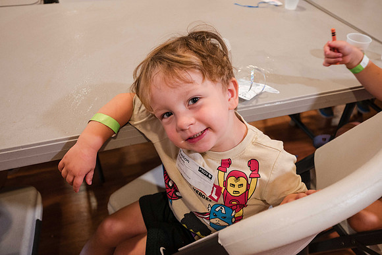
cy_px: 126
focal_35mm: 31
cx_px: 189
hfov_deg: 59.9
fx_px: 332
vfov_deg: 42.0
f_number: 4
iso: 3200
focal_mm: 30
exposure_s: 1/80
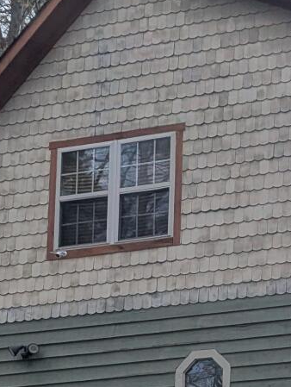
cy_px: 616
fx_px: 1196
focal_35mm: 107
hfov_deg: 12.7
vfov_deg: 16.4
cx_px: 511
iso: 48
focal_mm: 6.81
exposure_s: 1/4926
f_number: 1.85
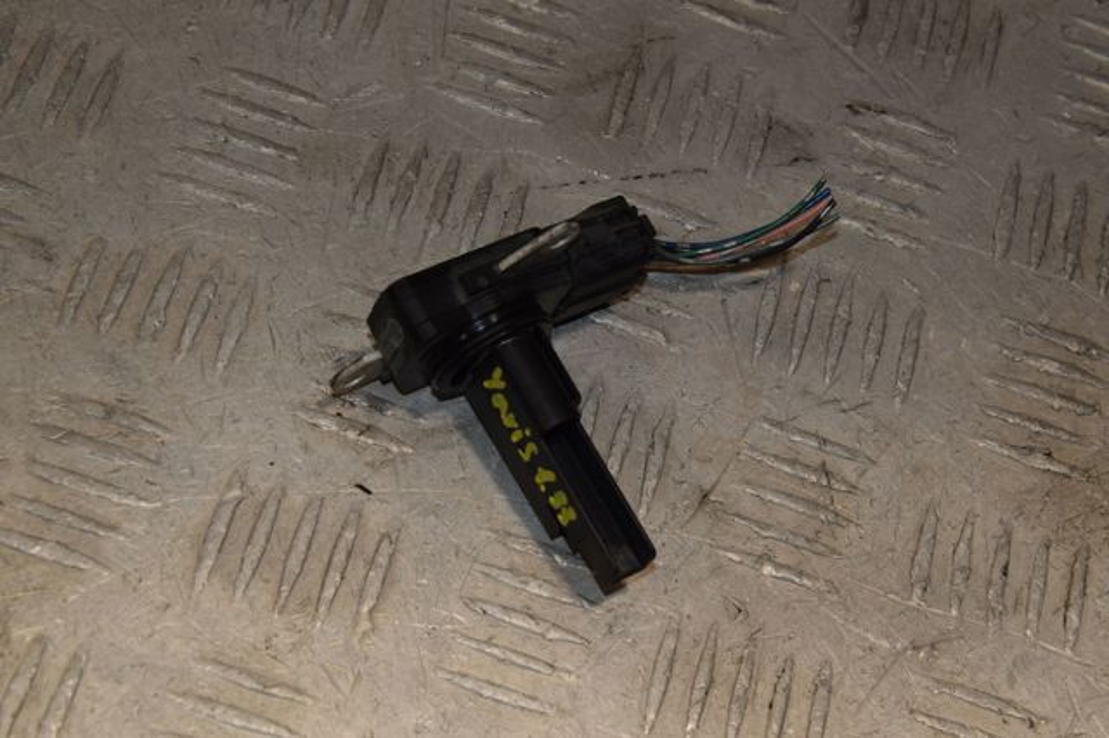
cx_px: 554
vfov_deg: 15.7
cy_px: 369
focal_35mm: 87
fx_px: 2679
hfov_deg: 23.4
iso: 800
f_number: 11
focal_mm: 58
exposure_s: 1/200
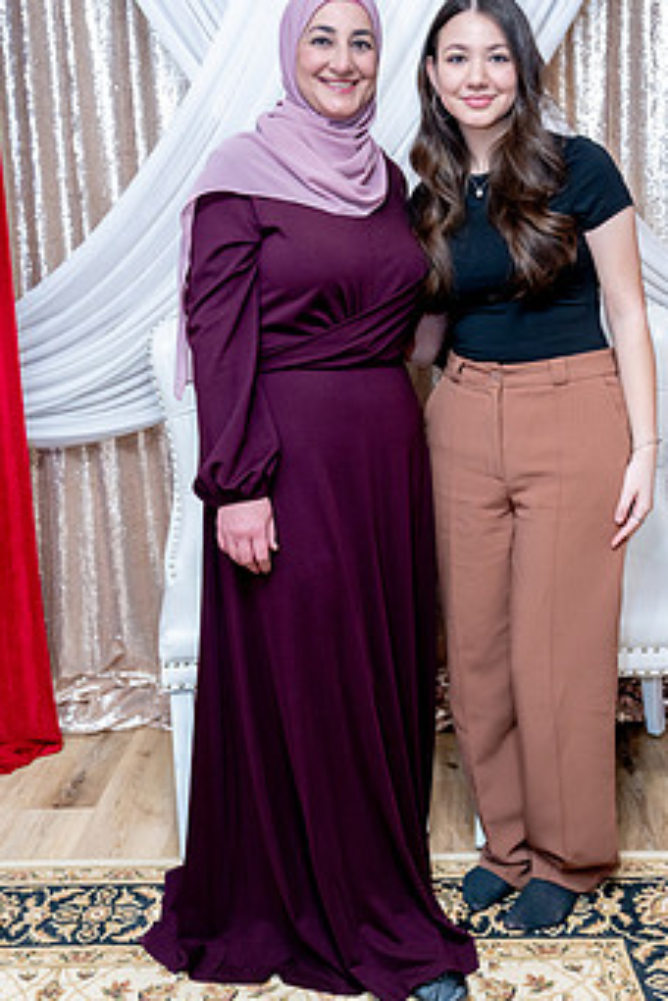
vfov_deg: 47.1
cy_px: 403
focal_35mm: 41
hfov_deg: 32.5
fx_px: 1140
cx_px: 430
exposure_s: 1/125
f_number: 2.8
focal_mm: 31
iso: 1250
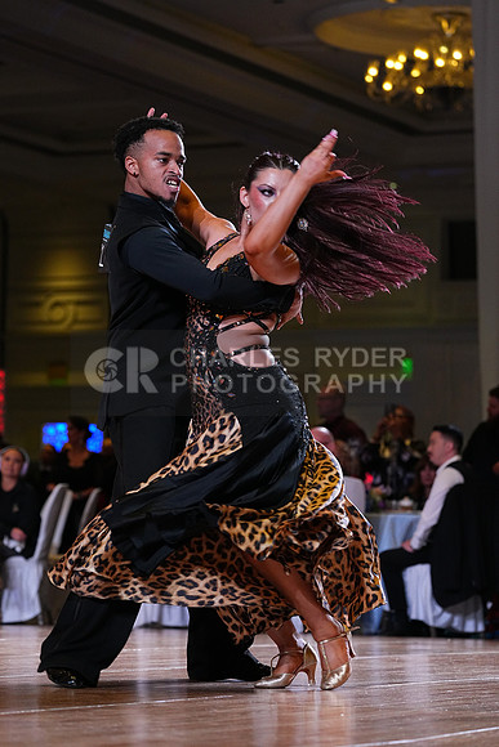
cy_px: 374
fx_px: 2597
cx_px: 250
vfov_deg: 16.4
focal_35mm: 125
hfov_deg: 11.0
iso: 3200
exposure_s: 1/500
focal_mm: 125
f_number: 4
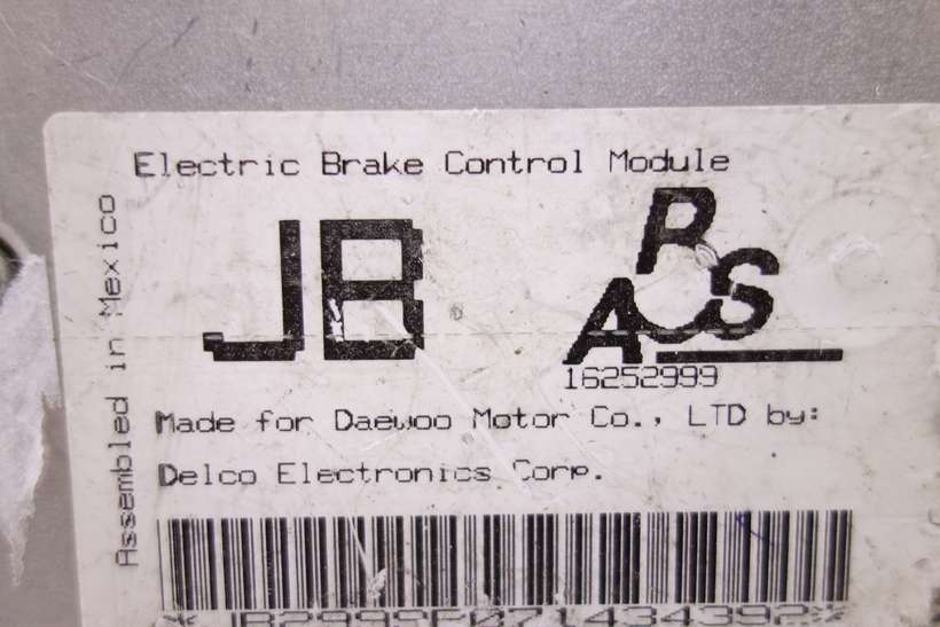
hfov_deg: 65.5
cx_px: 470
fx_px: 731
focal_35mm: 28
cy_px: 314
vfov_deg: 46.4
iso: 125
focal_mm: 10.4
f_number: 2.2
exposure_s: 1/100
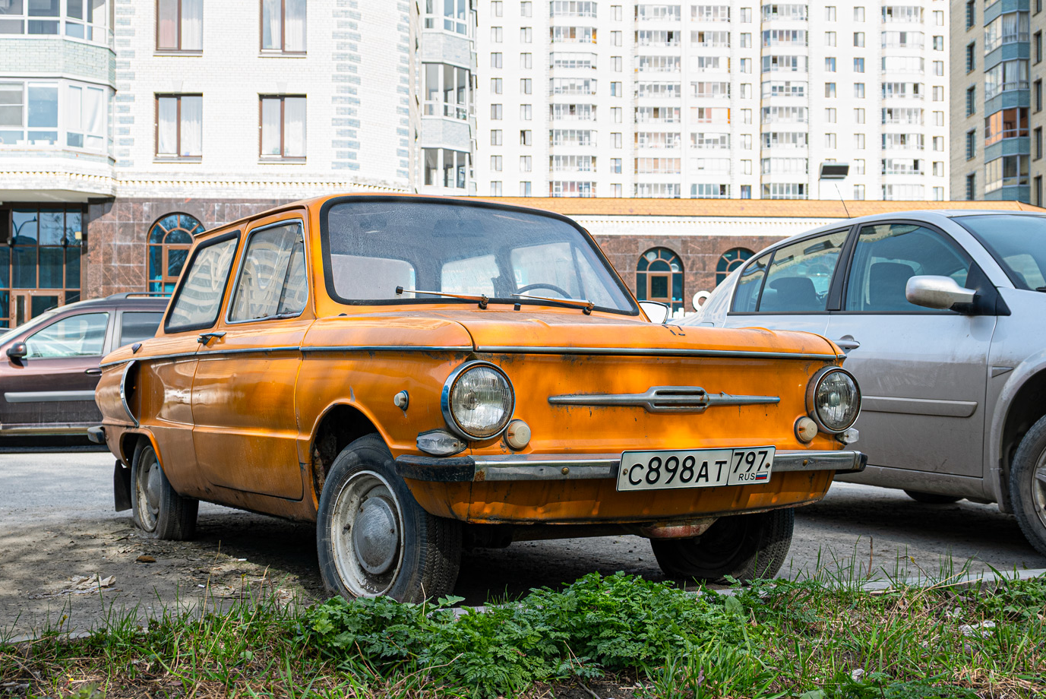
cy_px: 332
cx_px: 540
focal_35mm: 38
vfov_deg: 35.5
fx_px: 1092
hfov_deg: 51.2
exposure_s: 1/200
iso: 100
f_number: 6.3
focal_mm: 34.5
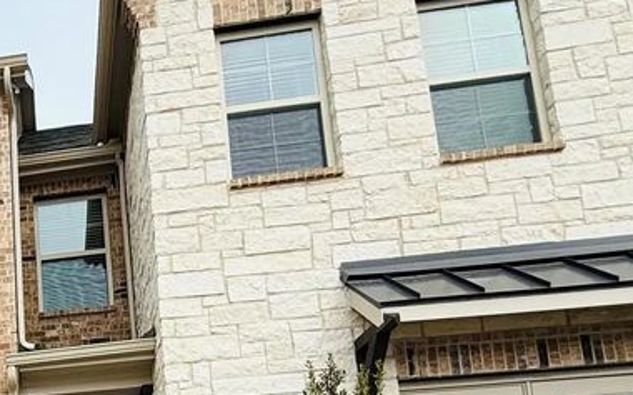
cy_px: 522
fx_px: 690
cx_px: -37
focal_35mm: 40
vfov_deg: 26.7
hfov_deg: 41.1
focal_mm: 2.22
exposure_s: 1/1235
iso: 50
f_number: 2.2
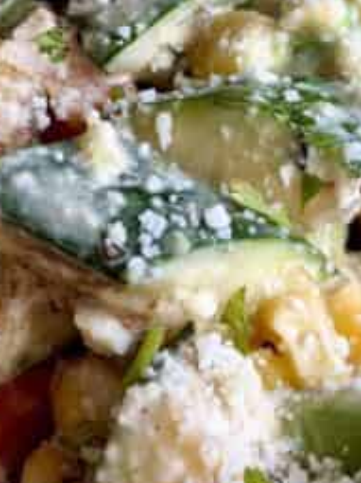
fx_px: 2547
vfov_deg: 10.7
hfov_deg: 8.0
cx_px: -66
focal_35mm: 183
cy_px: 7
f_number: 1.8
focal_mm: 6.8
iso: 64
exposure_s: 1/121
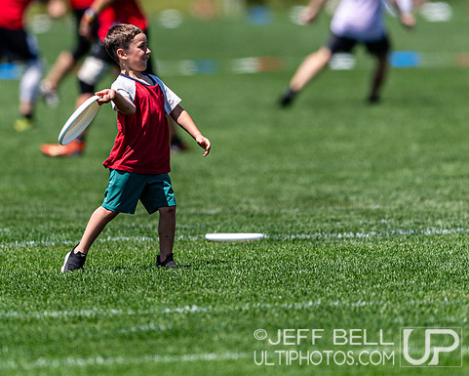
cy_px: 123
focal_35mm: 769
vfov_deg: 2.0
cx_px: 179
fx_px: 10676
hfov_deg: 2.5
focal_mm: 400
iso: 125
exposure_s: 1/2500
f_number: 2.8
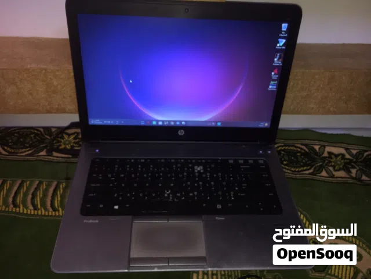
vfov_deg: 48.2
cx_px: 186
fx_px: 311
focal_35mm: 29
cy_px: 140
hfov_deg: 61.7
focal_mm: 4.15
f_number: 2.2
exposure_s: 1/33
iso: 80
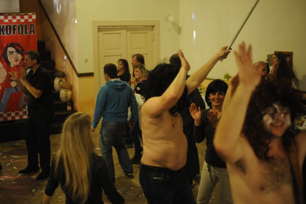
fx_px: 425
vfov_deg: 27.0
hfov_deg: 39.6
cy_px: 102
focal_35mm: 50
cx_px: 153
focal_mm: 50
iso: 2800
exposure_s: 1/100
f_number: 1.8
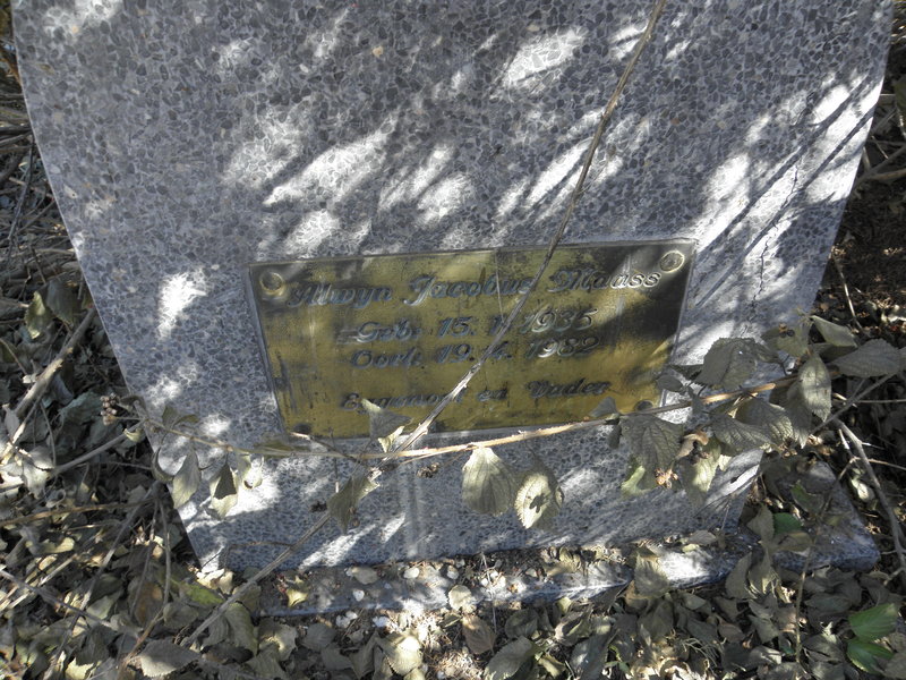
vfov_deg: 53.1
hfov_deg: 67.3
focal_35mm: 26
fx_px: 680
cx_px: 453
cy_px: 340
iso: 64
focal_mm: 4.6
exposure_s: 1/60
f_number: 3.2
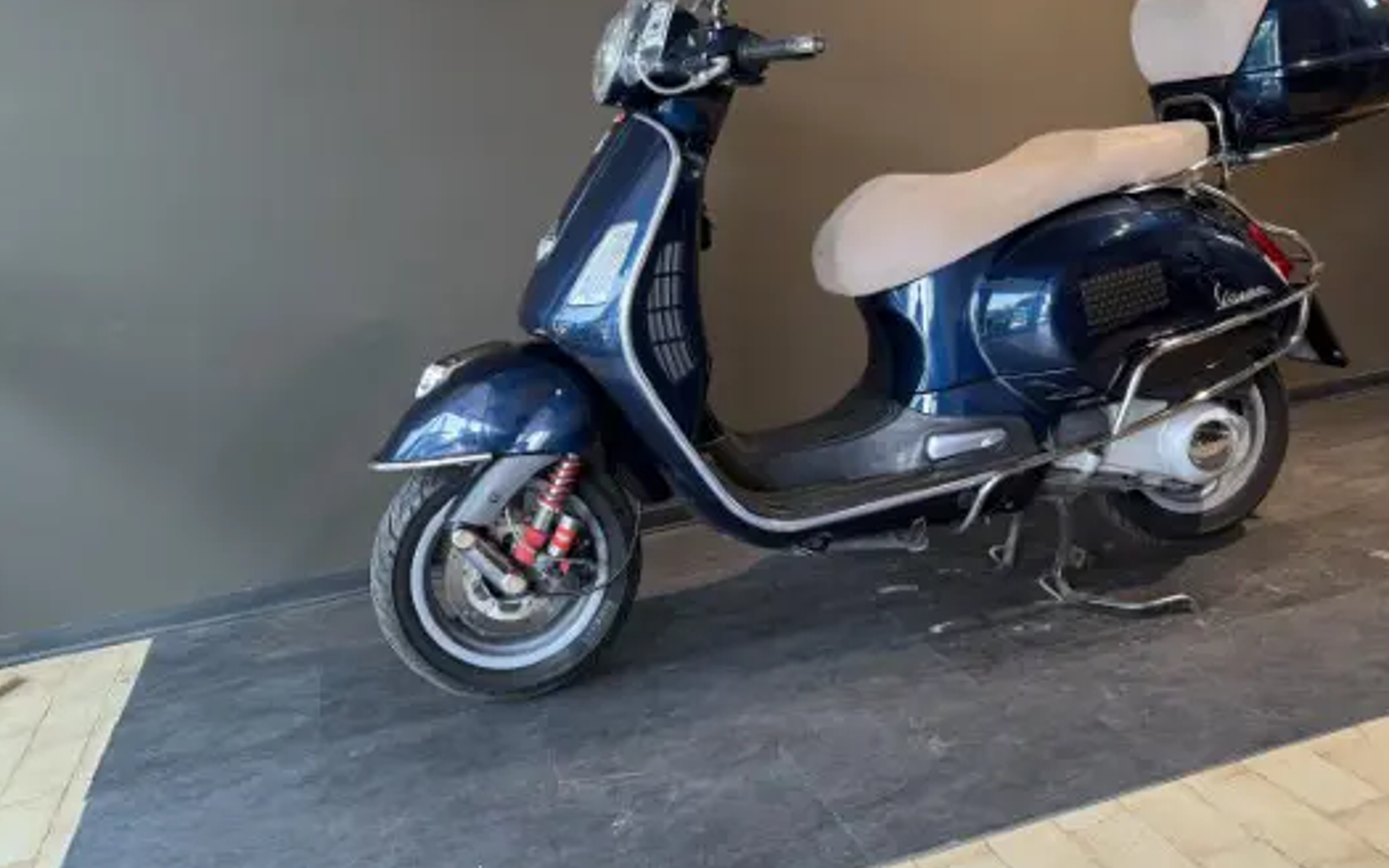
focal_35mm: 31
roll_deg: +5.2
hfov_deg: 61.2
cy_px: 283
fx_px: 1173
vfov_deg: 40.1
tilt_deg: -6.4
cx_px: 738
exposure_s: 1/100
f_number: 1.78
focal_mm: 6.76
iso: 250
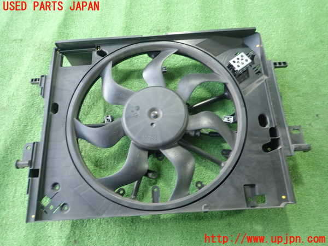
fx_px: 237
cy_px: 123
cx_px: 164
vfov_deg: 54.9
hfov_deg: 69.4
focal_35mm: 25
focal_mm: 4.5
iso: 200
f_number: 2
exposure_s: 1/30
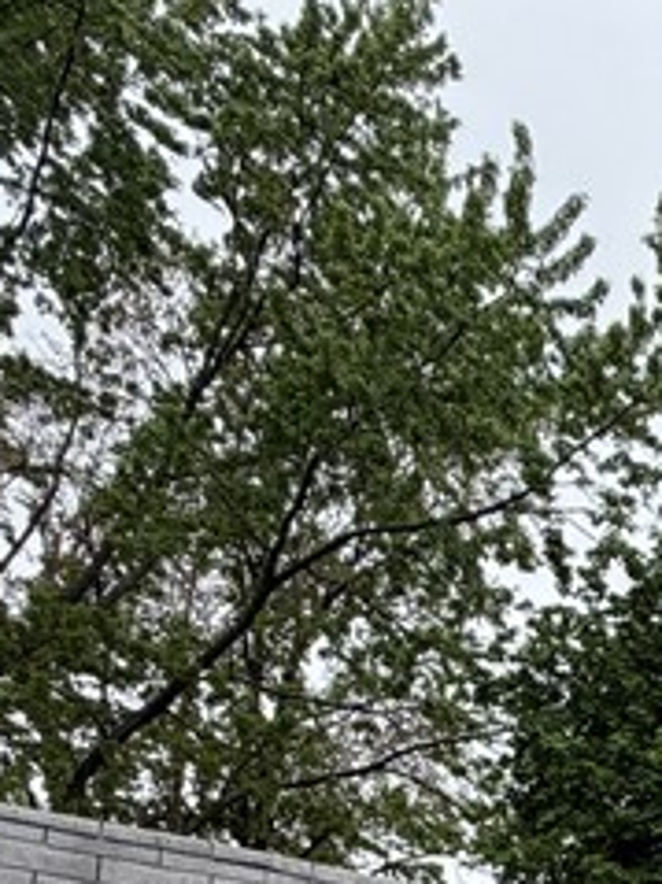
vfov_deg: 25.6
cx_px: 1069
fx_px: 1531
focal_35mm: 60
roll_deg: +0.1
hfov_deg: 20.0
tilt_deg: +6.8
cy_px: 1265
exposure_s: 1/770
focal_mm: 2.22
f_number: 2.2
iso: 32
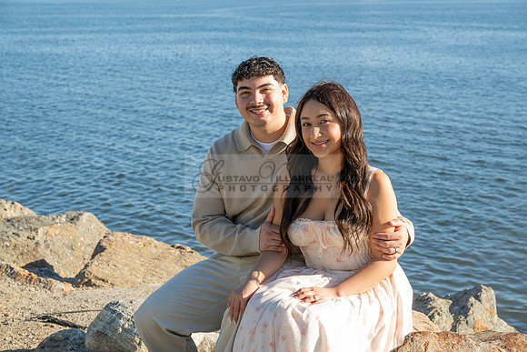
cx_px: 264
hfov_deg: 27.0
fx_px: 1098
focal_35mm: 75
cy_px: 176
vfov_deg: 18.2
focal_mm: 75
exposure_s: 1/200
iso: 200
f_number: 9
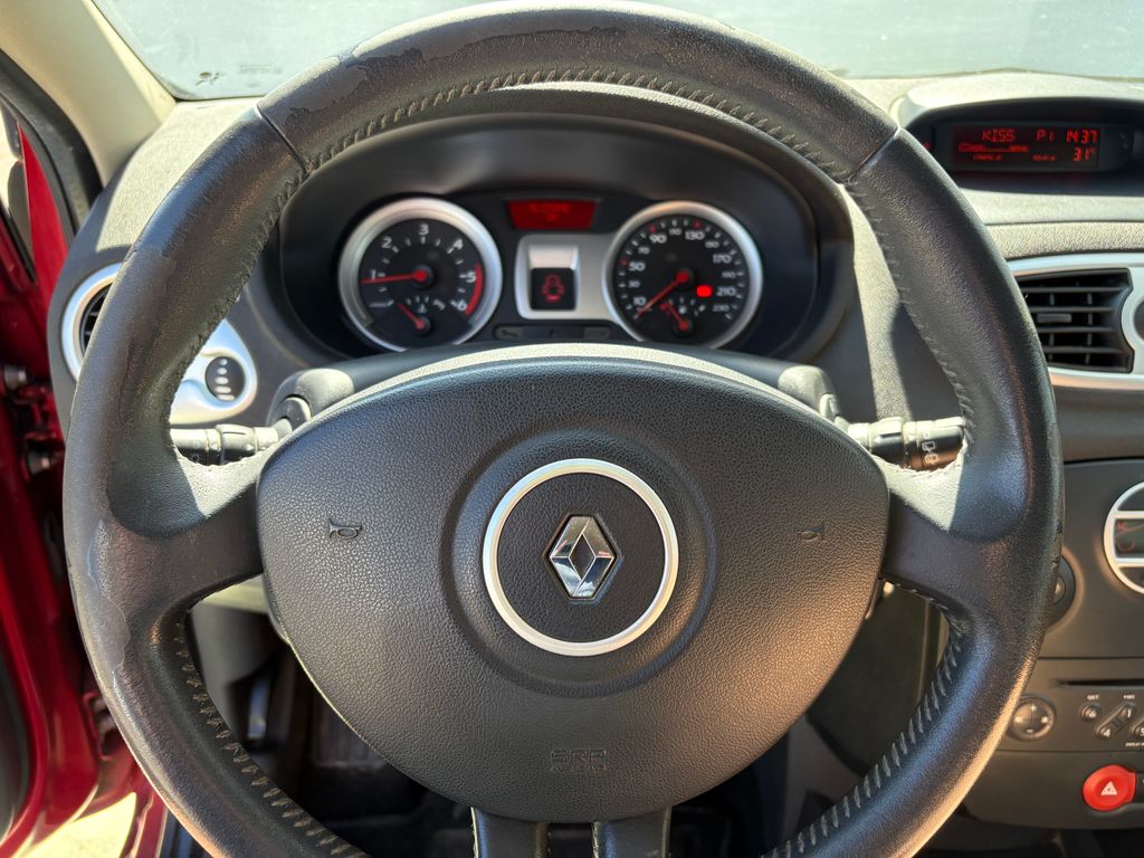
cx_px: 572
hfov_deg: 67.3
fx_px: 859
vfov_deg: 53.1
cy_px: 429
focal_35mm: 26
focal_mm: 5.96
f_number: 1.6
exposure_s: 1/232
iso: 80
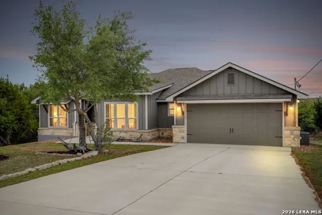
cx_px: 161
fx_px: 268
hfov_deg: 61.9
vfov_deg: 43.6
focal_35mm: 30
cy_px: 108
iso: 400
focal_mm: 30
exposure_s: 1/500
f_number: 11
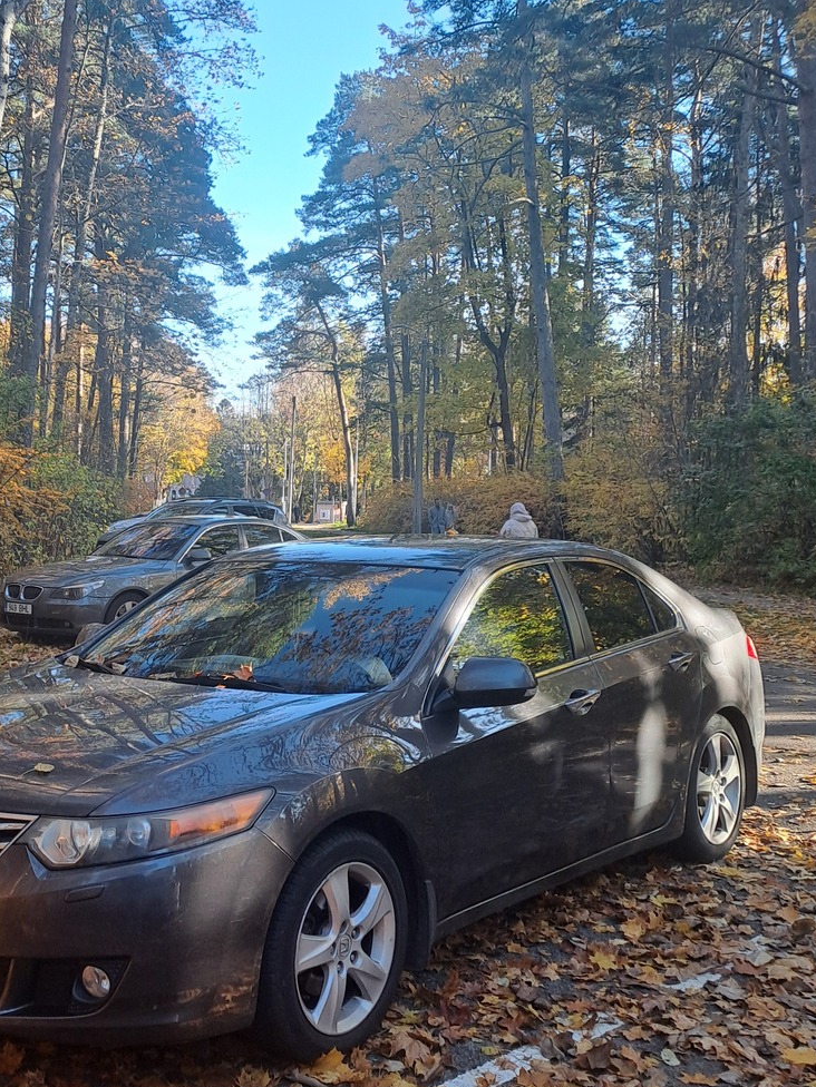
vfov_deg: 45.7
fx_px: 1289
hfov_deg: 34.3
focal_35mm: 41
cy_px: 578
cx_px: 186
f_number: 1.8
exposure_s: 1/170
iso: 32
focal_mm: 4.65
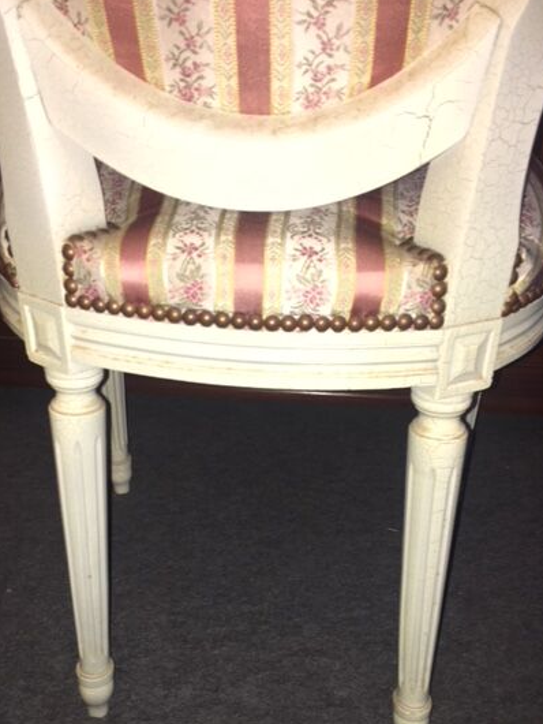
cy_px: 411
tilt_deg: -28.4
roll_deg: -0.6
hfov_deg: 40.7
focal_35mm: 35
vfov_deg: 52.4
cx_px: 258
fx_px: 731
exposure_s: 1/17
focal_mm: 4.15
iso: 25
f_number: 2.2
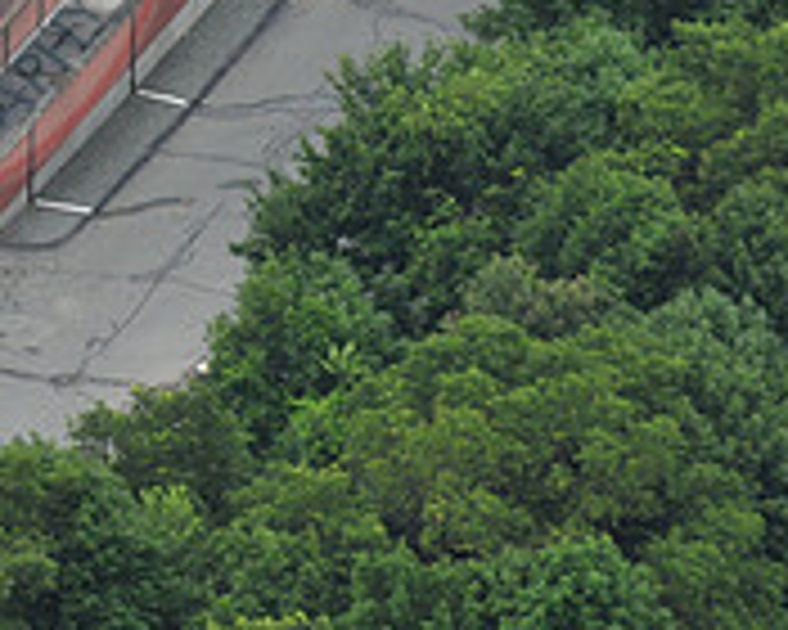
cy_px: 92
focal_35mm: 864
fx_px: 20140
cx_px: -243
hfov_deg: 2.2
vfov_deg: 1.8
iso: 400
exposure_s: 1/1600
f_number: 4
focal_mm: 185
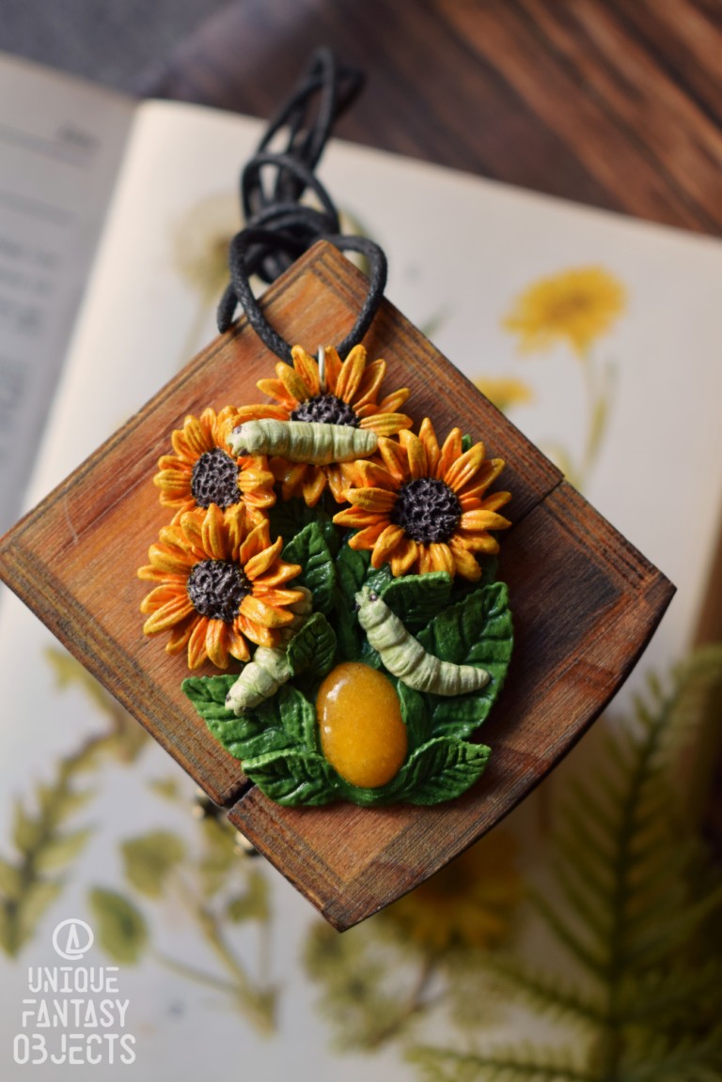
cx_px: 361
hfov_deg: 20.2
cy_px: 541
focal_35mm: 68
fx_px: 2030
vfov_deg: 29.9
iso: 400
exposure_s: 1/60
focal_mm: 45
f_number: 5
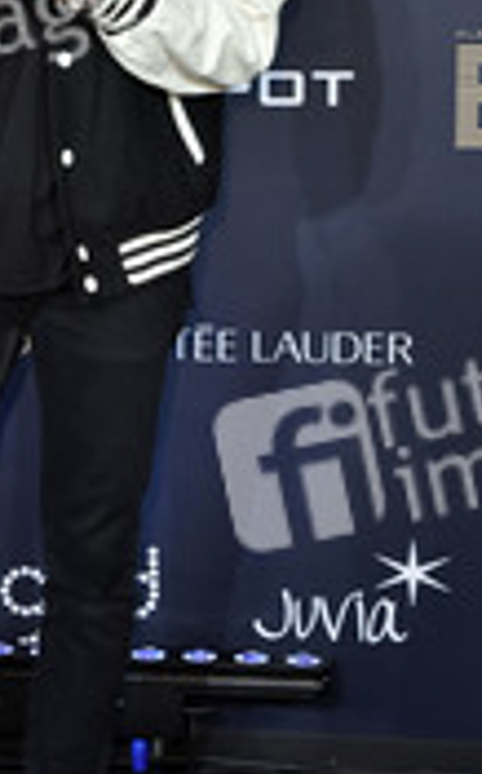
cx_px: 40
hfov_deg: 10.7
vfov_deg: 17.2
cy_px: 226
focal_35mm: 121
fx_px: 2549
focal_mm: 52
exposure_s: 1/250
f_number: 6.3
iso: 1600
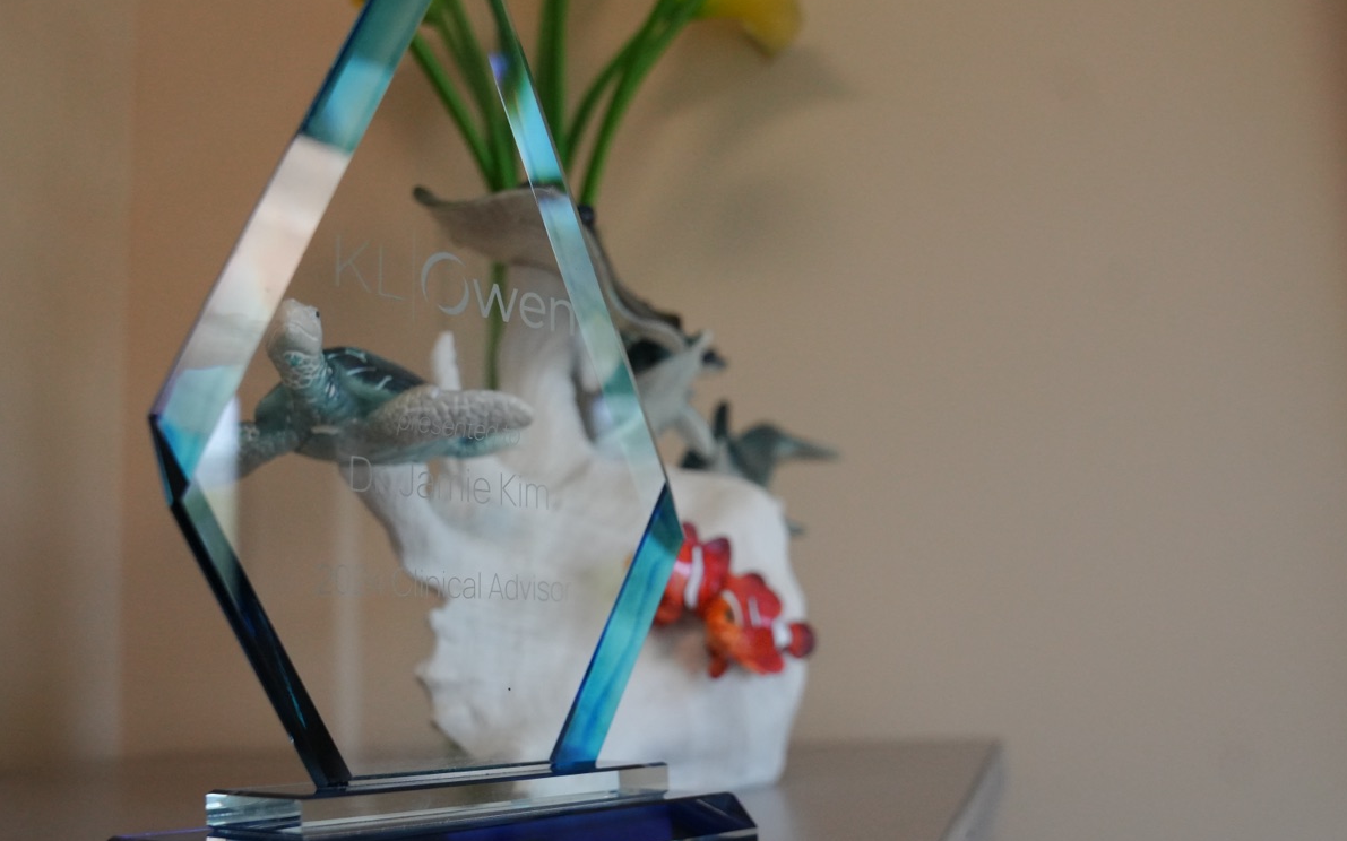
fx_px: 1414
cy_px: 419
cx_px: 674
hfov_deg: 50.9
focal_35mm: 39
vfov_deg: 33.1
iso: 2500
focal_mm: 25
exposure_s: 1/500
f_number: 4.5
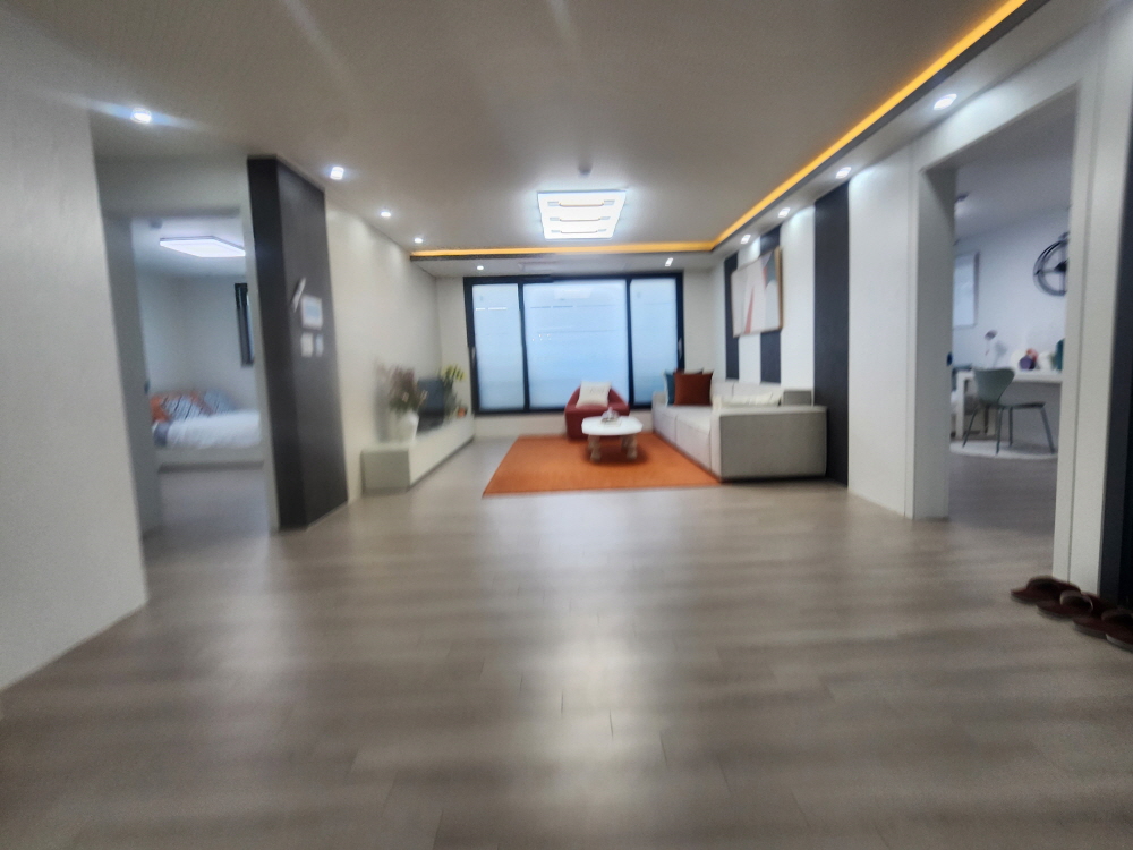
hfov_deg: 106.2
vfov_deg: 89.9
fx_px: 425
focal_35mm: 13
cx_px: 566
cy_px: 425
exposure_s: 1/60
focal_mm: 2.2
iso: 50
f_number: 2.2
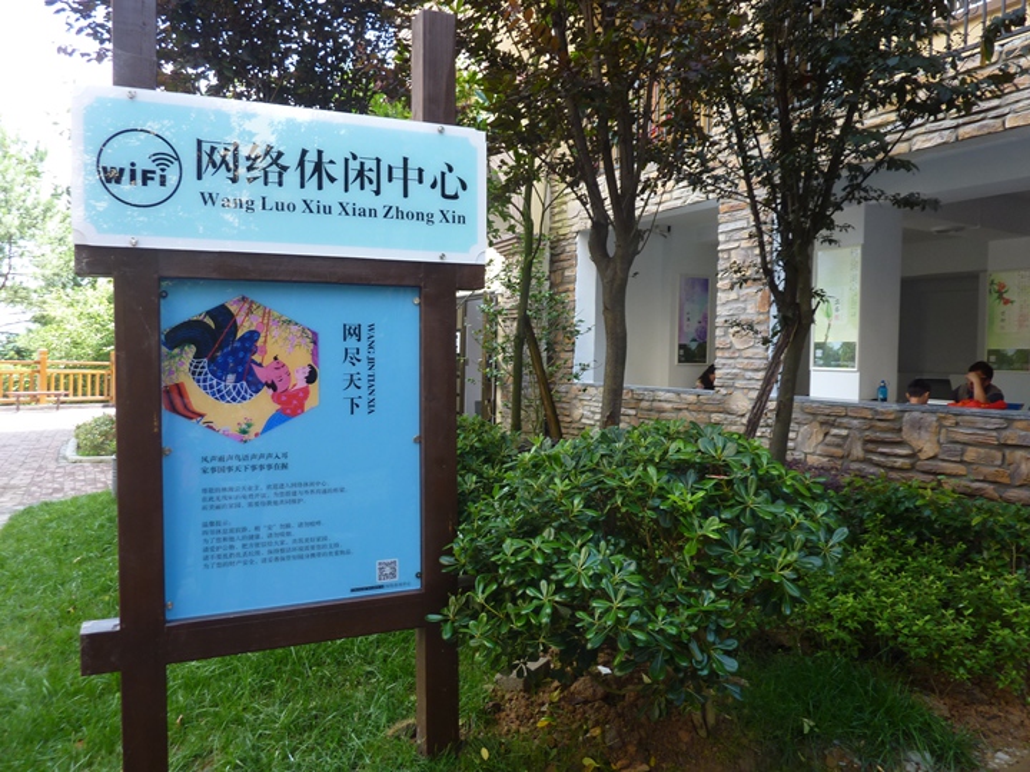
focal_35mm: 25
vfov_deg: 54.9
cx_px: 515
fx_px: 744
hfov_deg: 69.4
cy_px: 386
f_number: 3.3
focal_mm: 4.1
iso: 80
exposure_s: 1/50
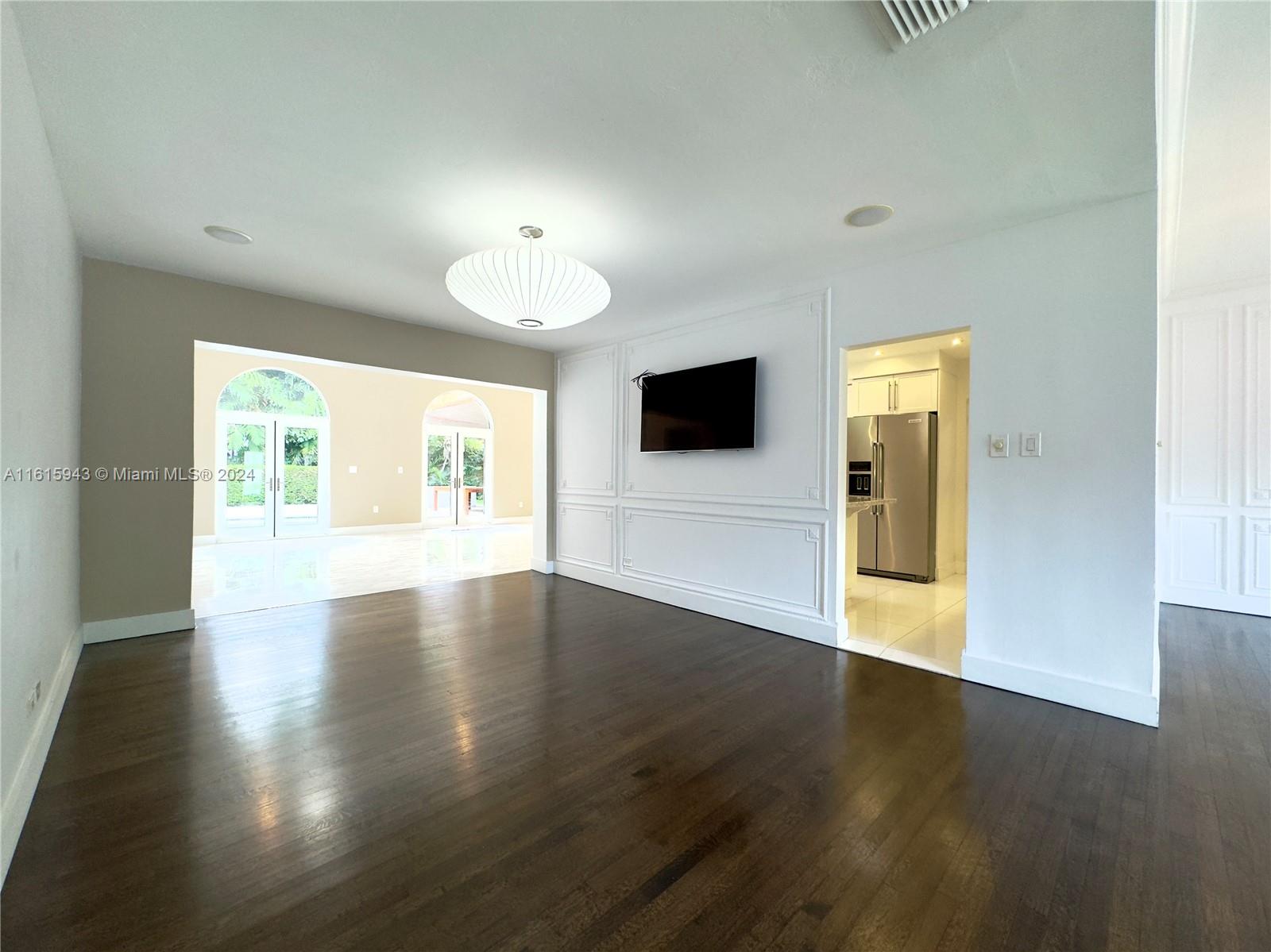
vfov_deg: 85.6
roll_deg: -1.4
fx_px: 514
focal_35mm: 14
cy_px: 476
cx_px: 636
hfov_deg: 102.1
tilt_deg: -1.0
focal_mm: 2.22
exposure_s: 1/120
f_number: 2.2
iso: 64
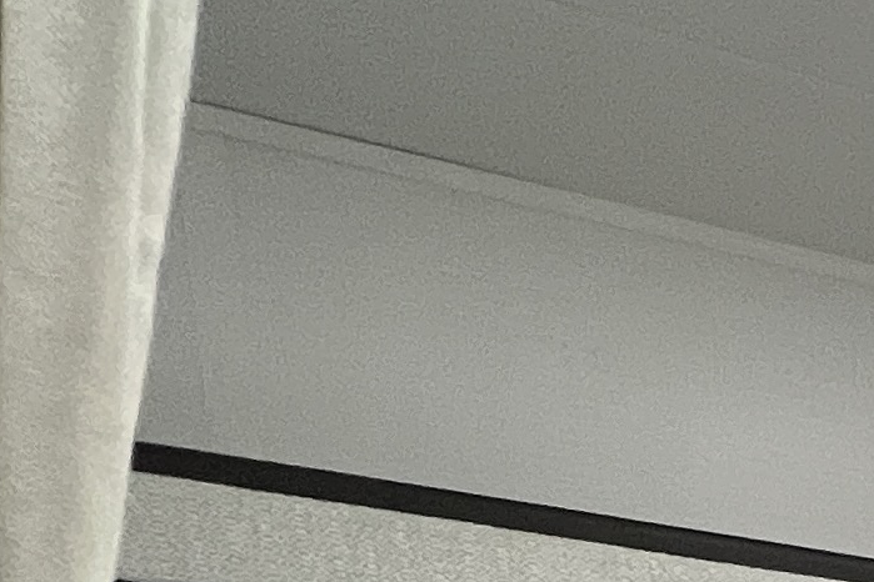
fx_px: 1894
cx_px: 1685
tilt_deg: -11.3
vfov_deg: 12.4
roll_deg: +0.0
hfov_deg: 18.5
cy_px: 1525
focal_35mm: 78
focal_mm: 1.57
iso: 200
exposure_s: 1/99
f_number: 1.8
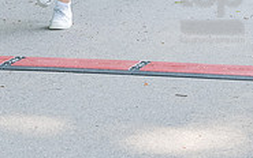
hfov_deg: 8.1
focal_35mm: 260
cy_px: -142
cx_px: 62
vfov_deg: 5.0
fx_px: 1794
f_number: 5.6
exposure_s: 1/1250
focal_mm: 70
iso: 3200
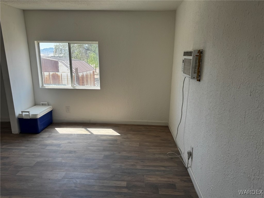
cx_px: 132
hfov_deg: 71.6
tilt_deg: -13.6
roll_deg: -0.9
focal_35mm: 24
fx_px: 183
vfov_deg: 56.8
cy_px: 99
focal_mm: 6.76
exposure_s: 1/522
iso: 80
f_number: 1.78
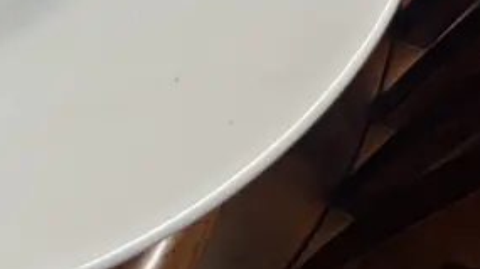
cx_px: -303
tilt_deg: -49.7
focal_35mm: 94
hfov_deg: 19.0
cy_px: -98
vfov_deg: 12.4
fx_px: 1196
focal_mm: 6.86
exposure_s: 1/100
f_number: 1.78
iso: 64
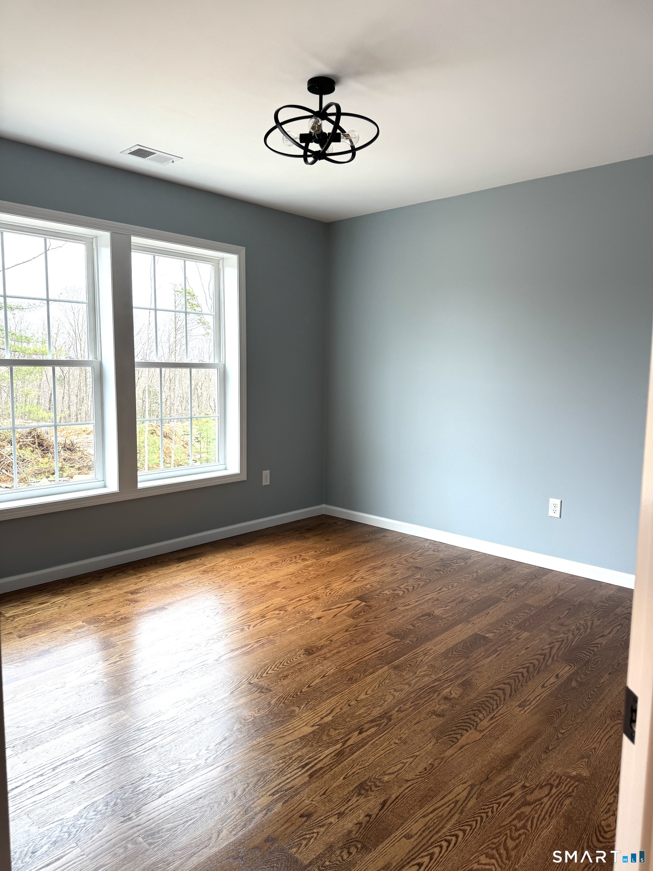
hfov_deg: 56.8
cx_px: 326
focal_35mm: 24
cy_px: 436
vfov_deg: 71.6
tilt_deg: -7.0
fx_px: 604
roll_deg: -0.1
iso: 80
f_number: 1.78
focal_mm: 6.76
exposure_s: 1/120
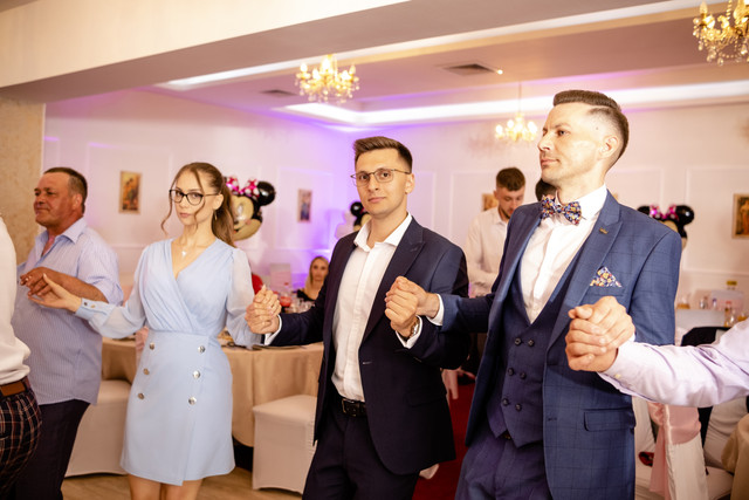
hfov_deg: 54.4
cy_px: 250
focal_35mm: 35
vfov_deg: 37.9
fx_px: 728
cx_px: 374
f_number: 2
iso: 1000
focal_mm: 23
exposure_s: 1/200
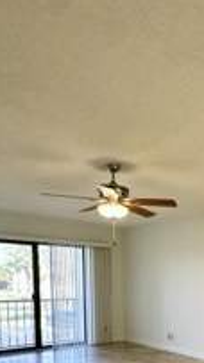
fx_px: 347
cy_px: 316
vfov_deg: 50.1
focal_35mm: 36
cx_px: 222
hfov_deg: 29.7
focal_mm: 2.22
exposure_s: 1/120
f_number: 2.2
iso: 250
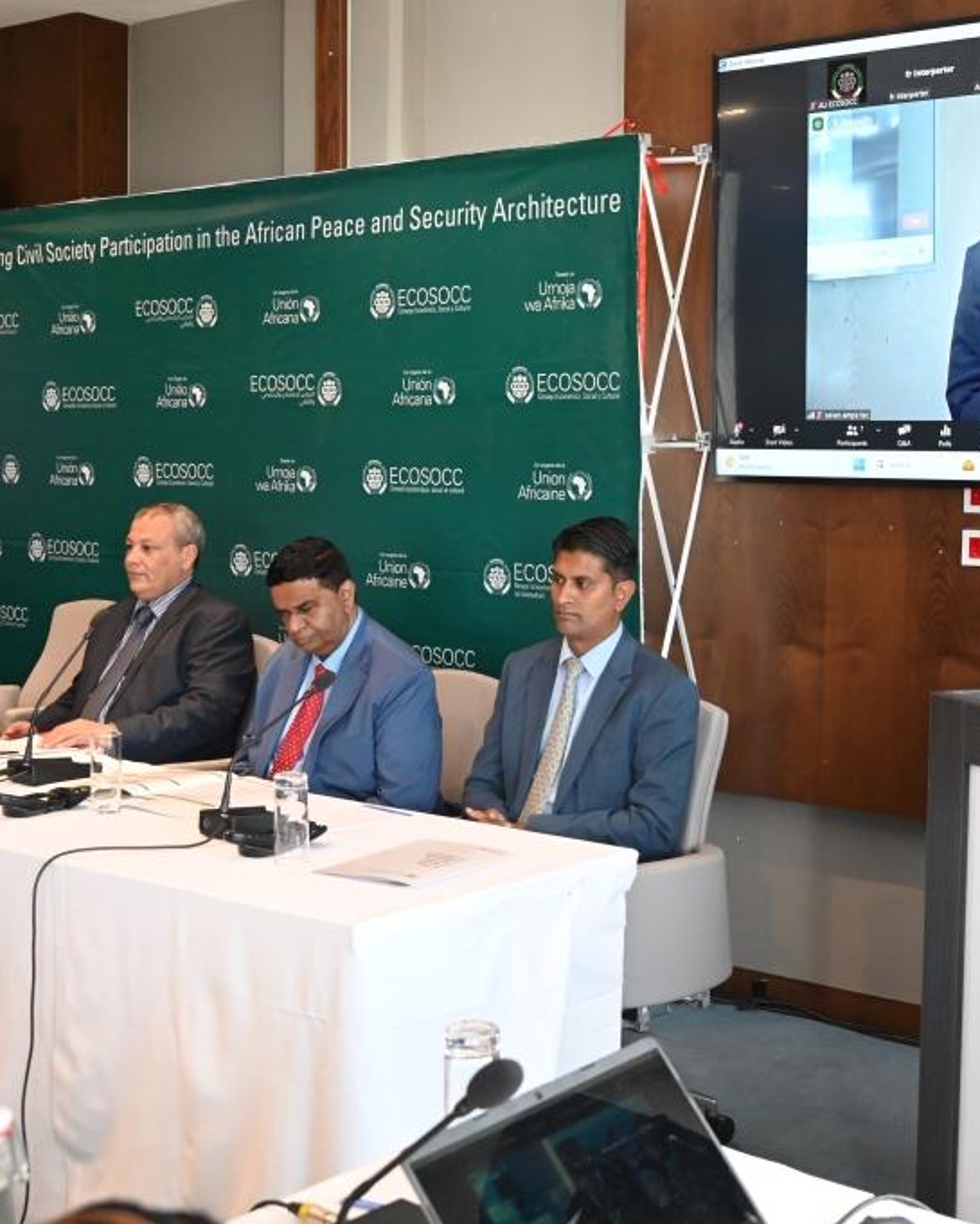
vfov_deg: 38.8
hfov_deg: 31.3
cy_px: 612
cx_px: 602
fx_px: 1740
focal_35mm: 48
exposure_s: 1/250
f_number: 8
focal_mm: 34
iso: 8000
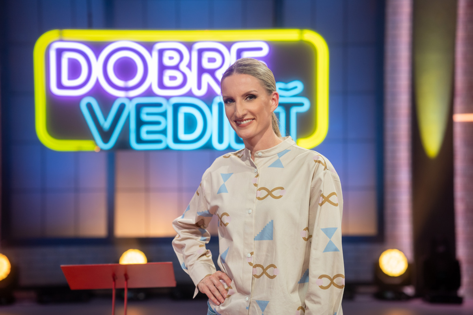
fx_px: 1117
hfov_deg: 23.9
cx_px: 236
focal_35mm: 85
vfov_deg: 16.1
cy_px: 158
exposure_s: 1/200
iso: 1000
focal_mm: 85
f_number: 3.2
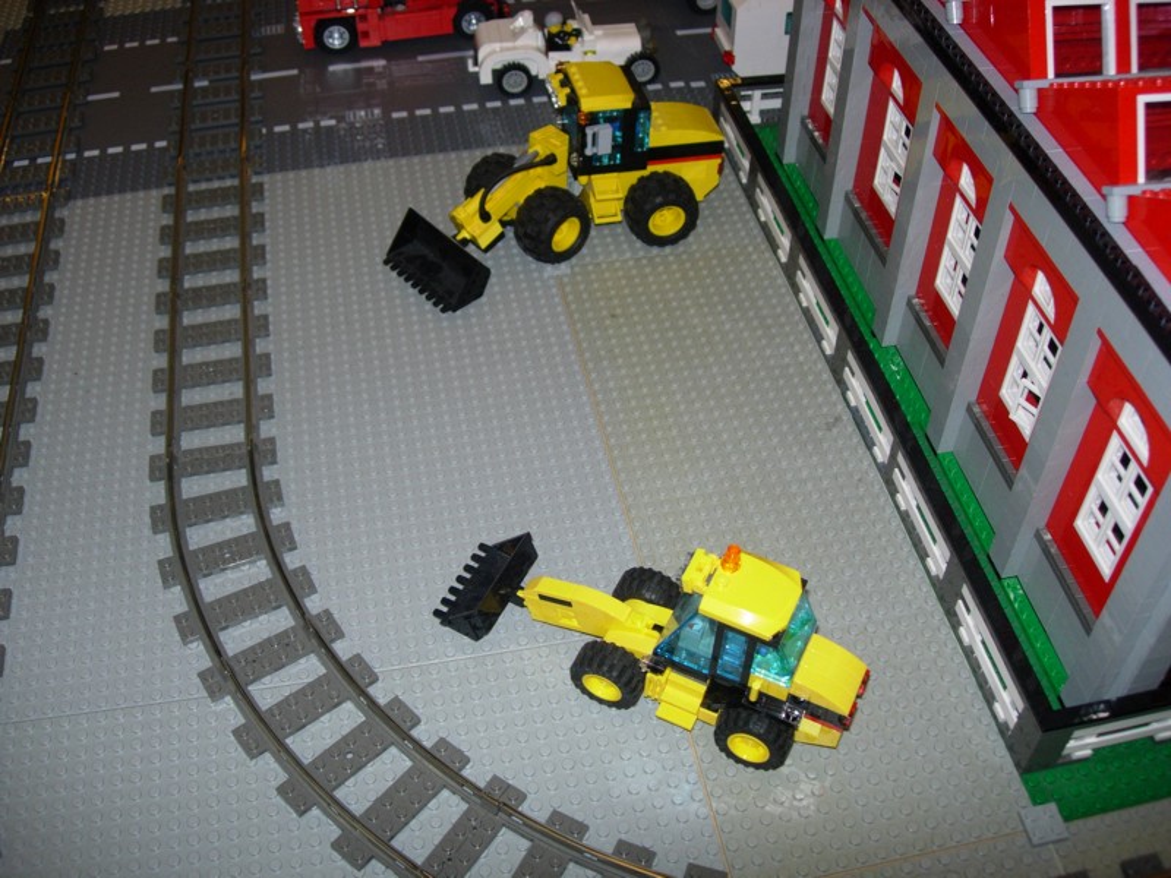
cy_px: 439
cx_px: 586
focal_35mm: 38
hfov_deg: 49.0
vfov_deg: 37.7
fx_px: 1285
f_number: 2.8
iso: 79
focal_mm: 7.8
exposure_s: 1/64
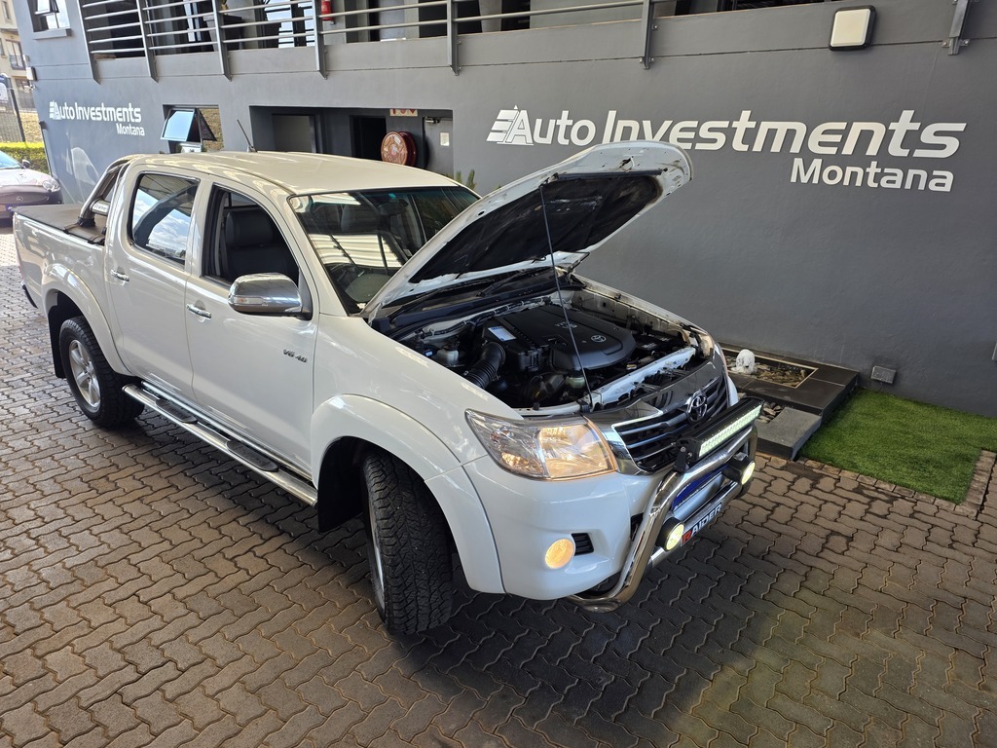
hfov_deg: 73.9
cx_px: 498
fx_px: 662
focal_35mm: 23
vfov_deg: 58.9
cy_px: 374
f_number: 1.7
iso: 40
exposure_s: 1/180
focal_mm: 6.25
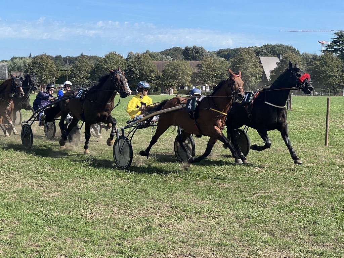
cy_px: 129
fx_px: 765
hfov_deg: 25.3
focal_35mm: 77
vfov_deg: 19.1
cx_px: 172
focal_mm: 9
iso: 32
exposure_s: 1/677
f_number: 2.8
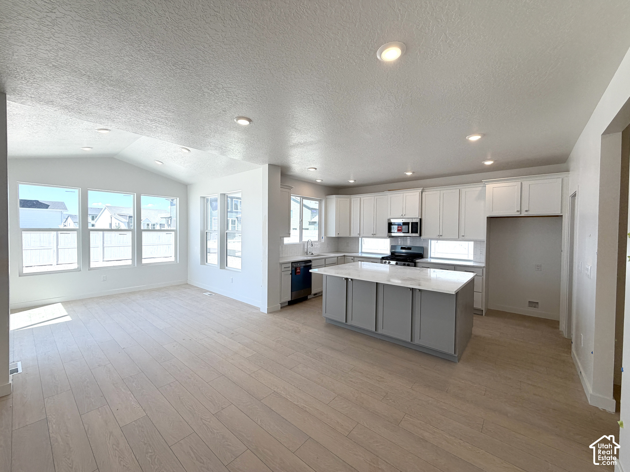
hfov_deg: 102.1
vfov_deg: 85.7
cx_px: 315
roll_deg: -1.1
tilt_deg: -1.0
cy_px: 236
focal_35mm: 14
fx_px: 255
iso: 50
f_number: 2.2
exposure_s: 1/353
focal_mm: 2.22
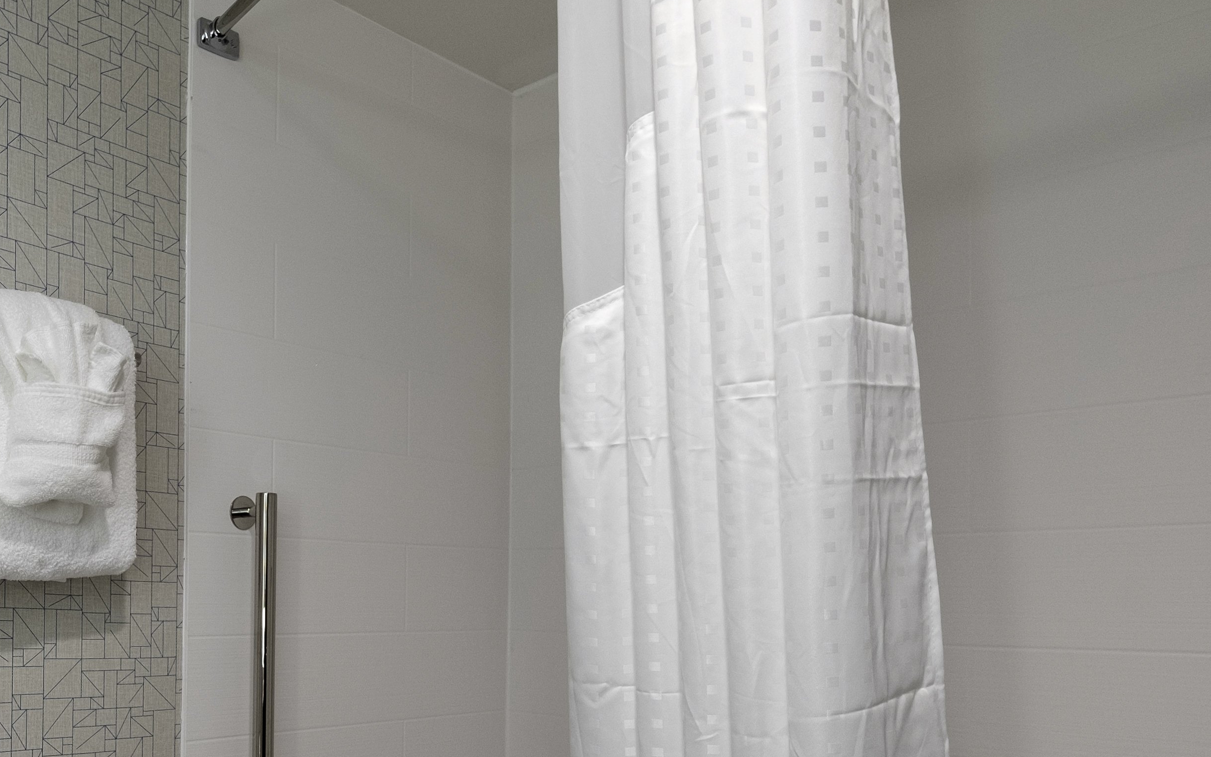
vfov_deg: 38.7
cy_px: 690
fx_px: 990
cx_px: 274
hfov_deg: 58.9
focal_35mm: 30
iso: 200
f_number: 5.6
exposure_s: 1/15
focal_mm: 8
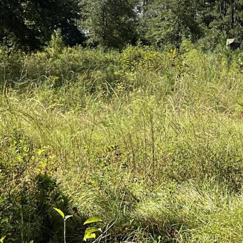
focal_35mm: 91
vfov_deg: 19.1
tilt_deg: -6.4
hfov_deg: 18.9
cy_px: 129
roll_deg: -0.8
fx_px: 723
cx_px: 191
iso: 25
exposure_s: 1/1221
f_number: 1.8
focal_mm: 3
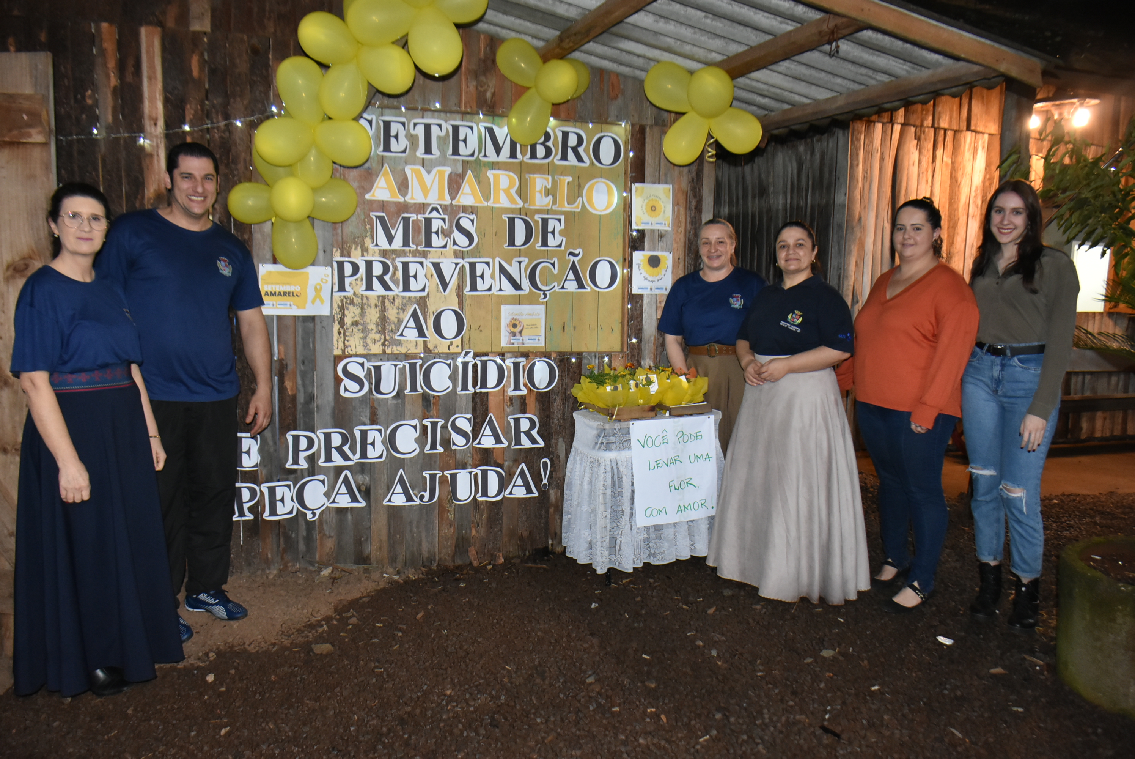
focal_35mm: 27
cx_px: 568
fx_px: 852
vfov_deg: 48.0
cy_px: 380
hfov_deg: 67.3
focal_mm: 18
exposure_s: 1/60
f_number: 3.5
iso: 1600
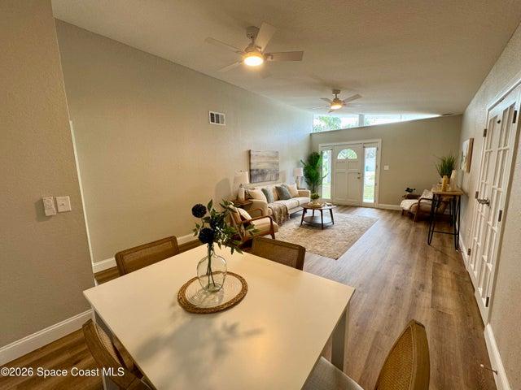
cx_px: 260
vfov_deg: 85.7
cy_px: 195
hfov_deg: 102.1
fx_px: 211
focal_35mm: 14
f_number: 2.2
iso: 160
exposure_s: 1/60
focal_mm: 2.22
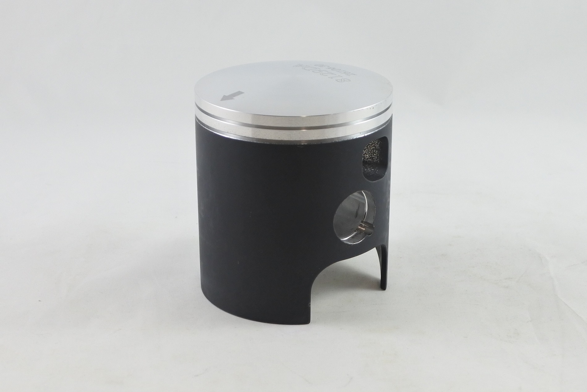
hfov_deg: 49.5
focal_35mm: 39
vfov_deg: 34.2
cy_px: 196
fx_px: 636
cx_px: 294
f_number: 4.2
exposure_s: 1/125
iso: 400
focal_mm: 14.7
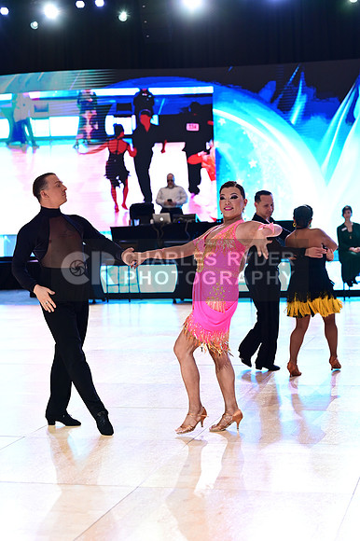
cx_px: 180
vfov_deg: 28.9
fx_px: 1051
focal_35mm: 70
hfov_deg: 19.4
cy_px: 270
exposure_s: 1/400
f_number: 2.8
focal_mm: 70
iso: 2000
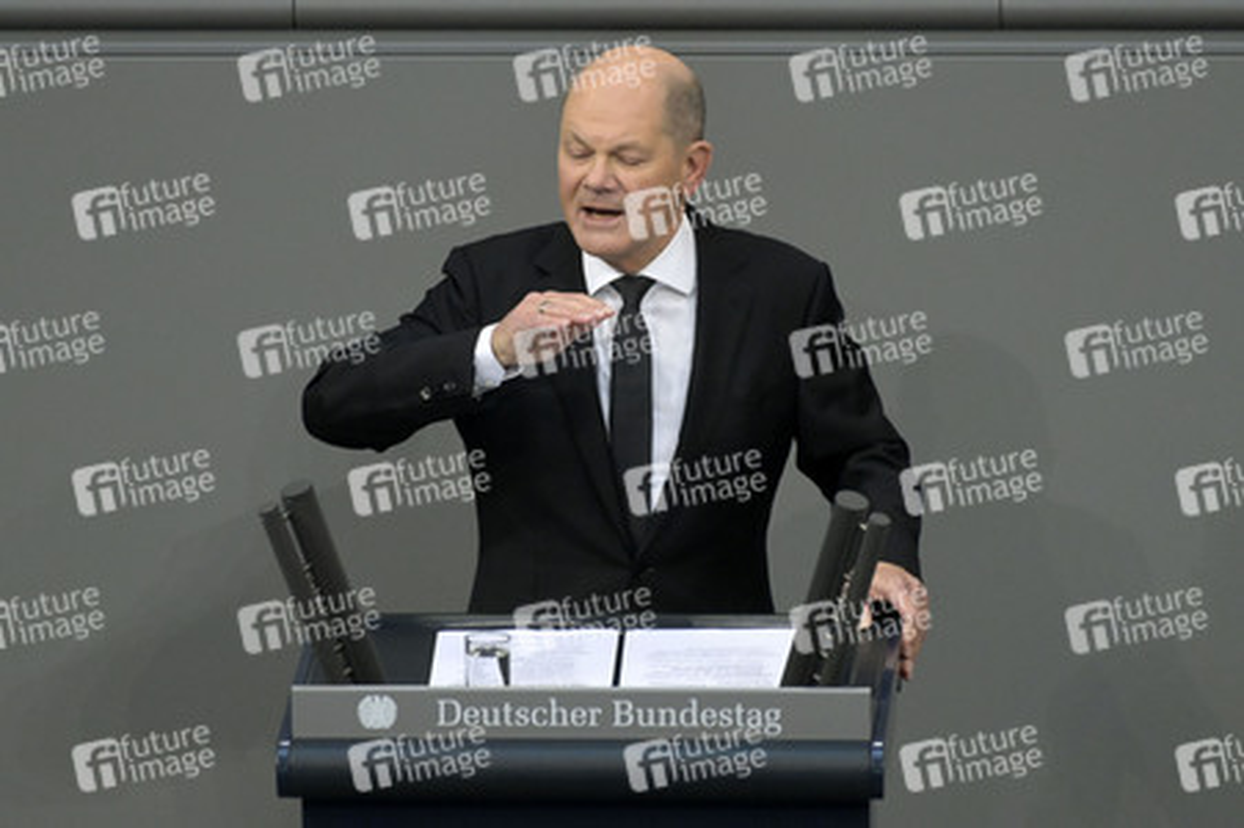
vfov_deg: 2.7
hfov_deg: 4.1
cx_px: 622
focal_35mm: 500
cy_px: 414
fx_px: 17265
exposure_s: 1/320
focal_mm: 500
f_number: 5.6
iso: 10000
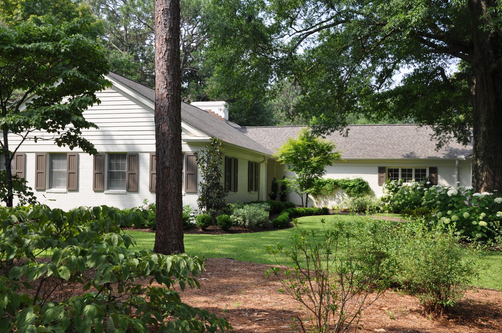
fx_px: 550
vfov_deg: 33.7
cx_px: 241
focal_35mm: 40
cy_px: 167
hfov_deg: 49.0
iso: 200
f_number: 7.1
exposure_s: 1/200
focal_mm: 25
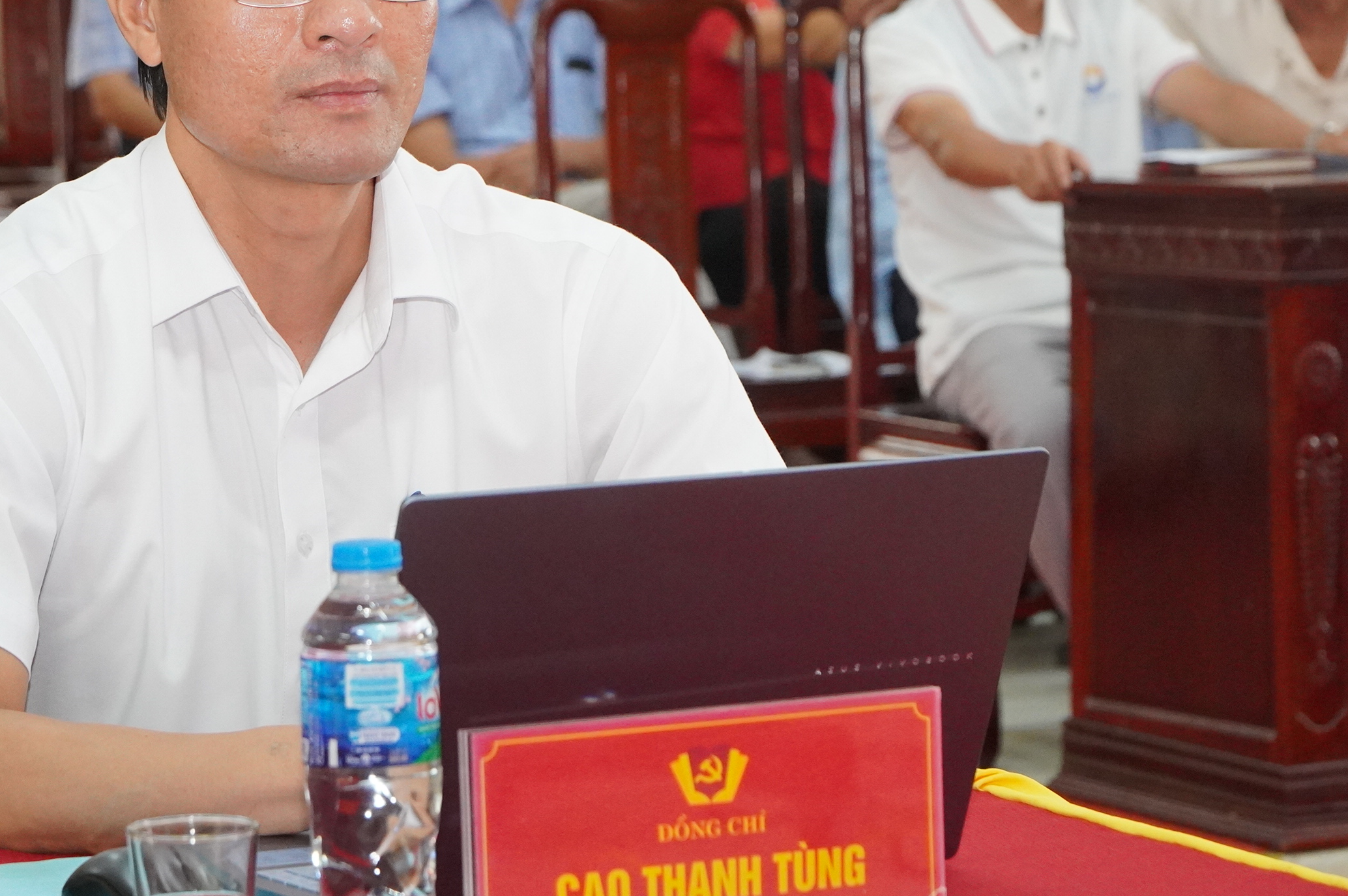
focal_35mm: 144
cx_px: 561
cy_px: 353
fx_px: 5387
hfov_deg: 14.3
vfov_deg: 9.5
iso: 3200
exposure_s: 1/125
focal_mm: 66
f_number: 5.6
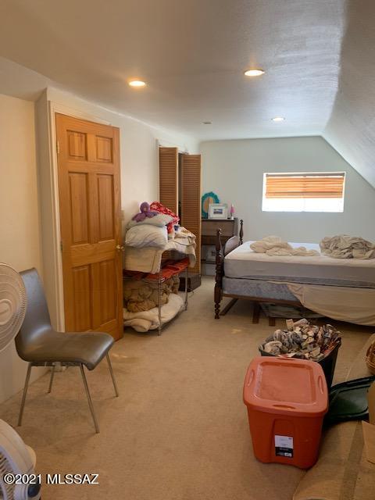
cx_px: 188
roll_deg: +0.3
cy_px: 250
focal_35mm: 26
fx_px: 376
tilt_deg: -9.7
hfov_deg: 53.1
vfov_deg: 67.3
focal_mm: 4.25
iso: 50
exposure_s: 1/60
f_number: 1.8
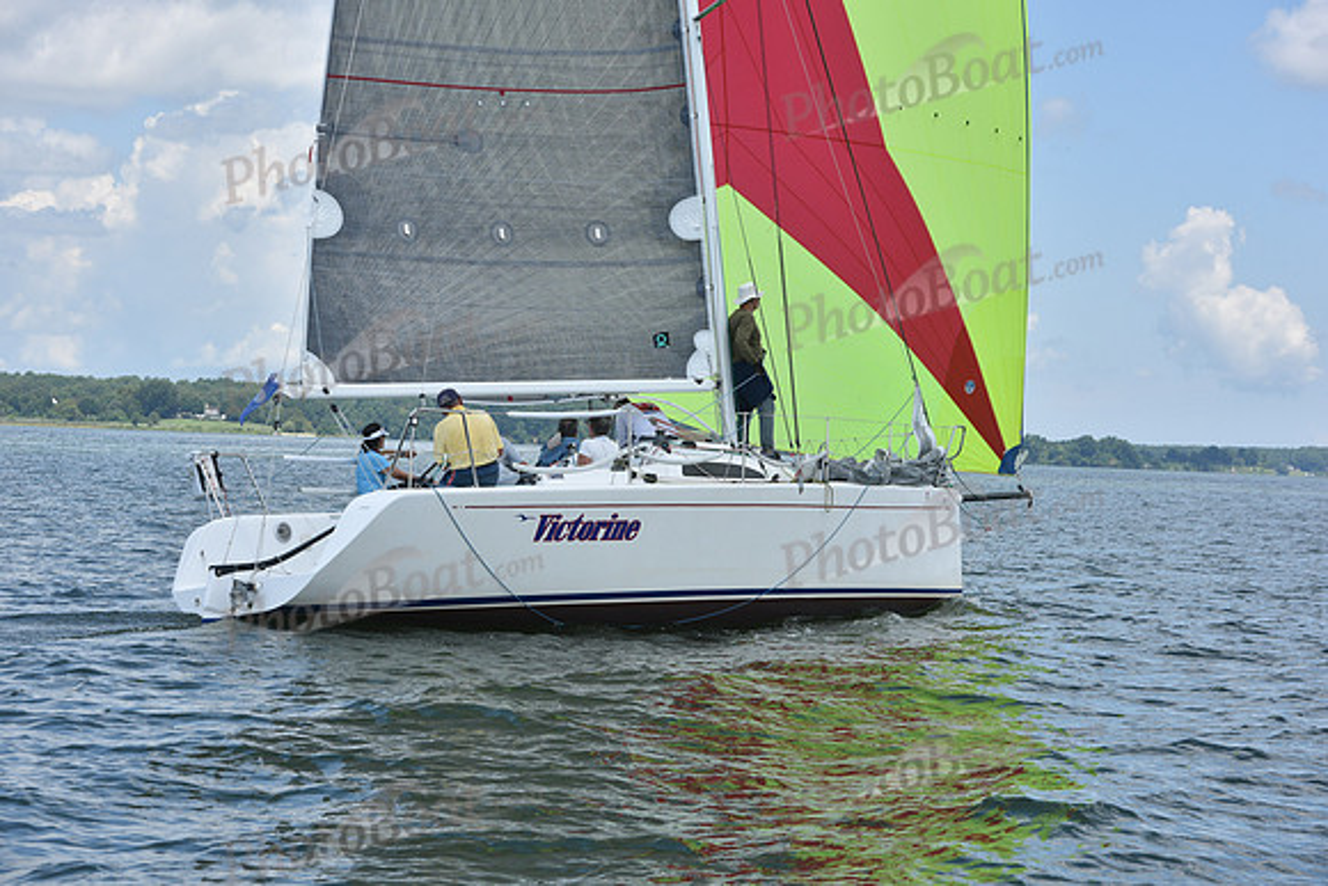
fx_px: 2583
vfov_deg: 19.5
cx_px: 664
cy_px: 443
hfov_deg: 28.8
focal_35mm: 70
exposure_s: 1/1000
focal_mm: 70
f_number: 8
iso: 320
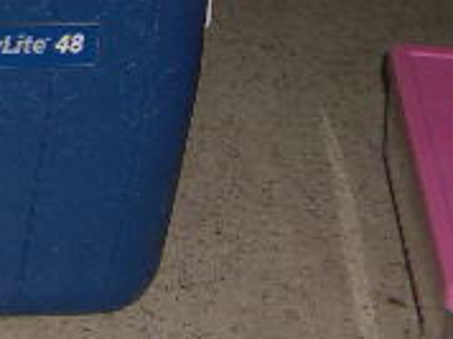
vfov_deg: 10.3
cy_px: -209
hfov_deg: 13.5
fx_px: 1790
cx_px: -247
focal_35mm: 137
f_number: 2.8
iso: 100
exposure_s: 1/60
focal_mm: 8
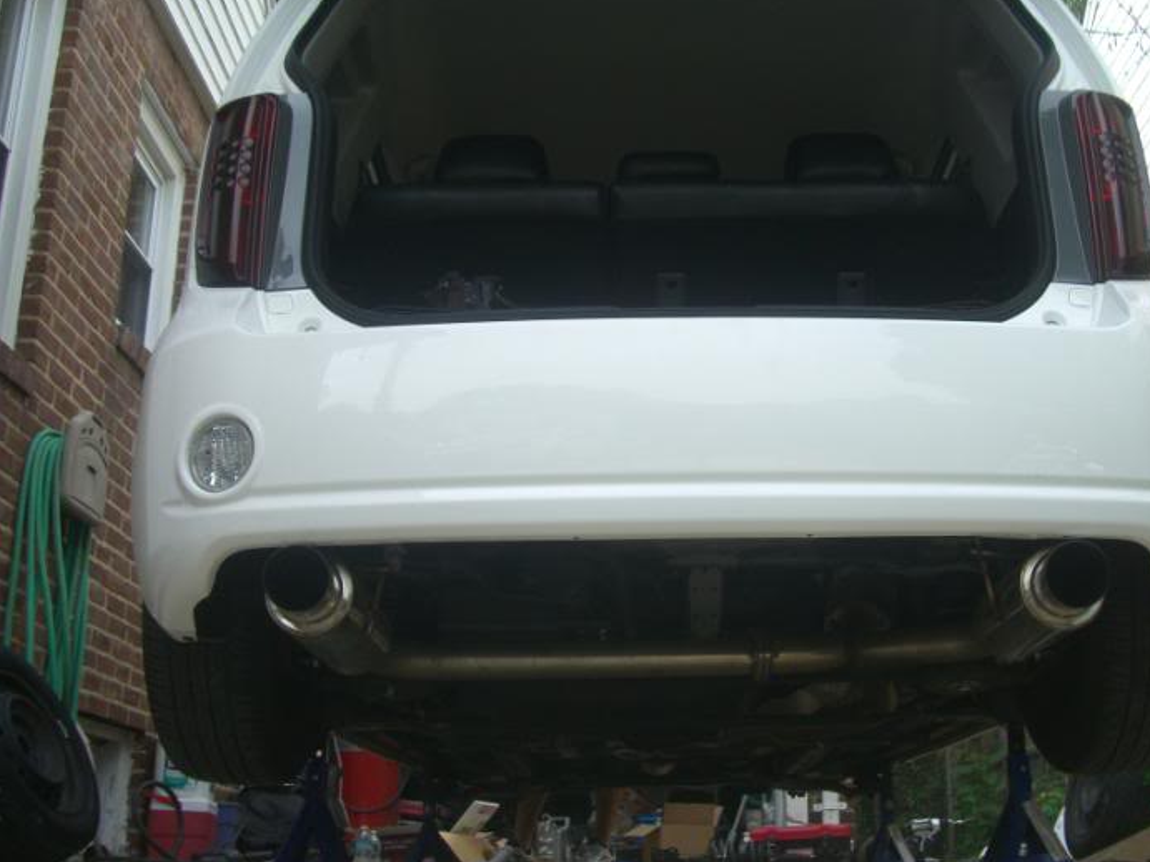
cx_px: 664
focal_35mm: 44
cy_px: 381
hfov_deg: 42.8
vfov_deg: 32.8
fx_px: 1461
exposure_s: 1/320
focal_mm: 7.9
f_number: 2.8
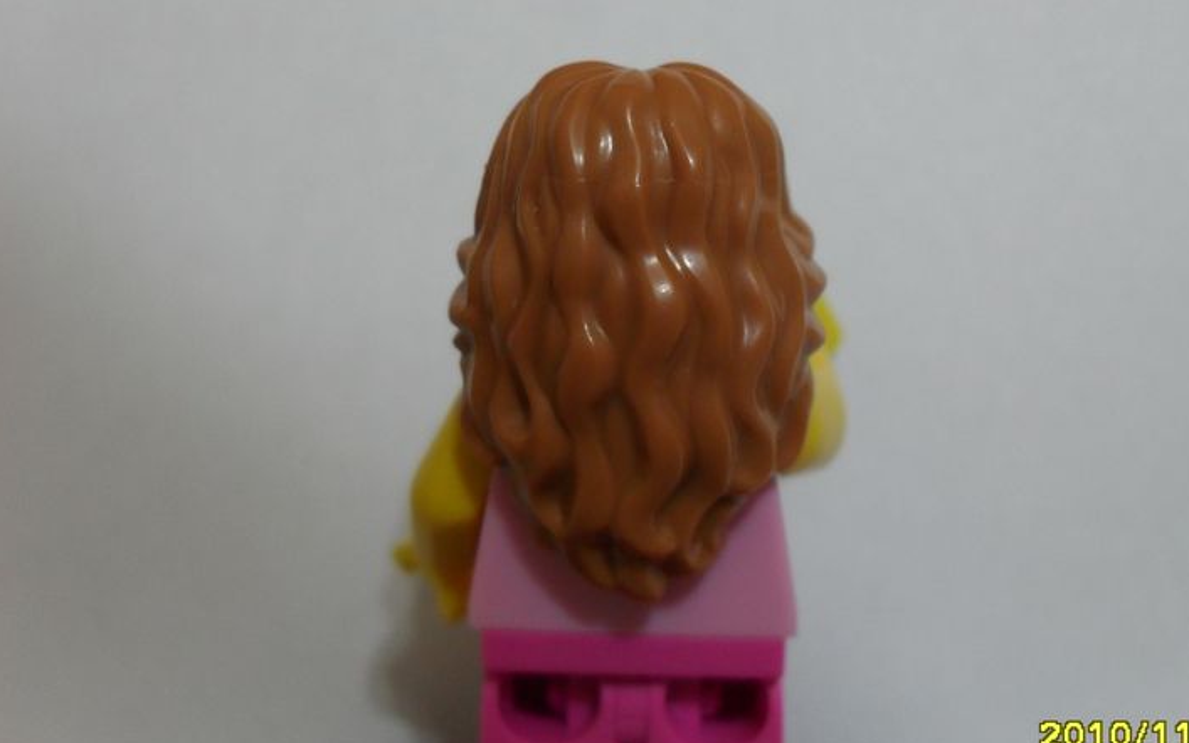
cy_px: 328
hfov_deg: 47.2
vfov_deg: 30.5
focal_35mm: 42
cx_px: 636
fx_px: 1361
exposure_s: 1/20
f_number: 2.8
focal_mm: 6.2
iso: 200
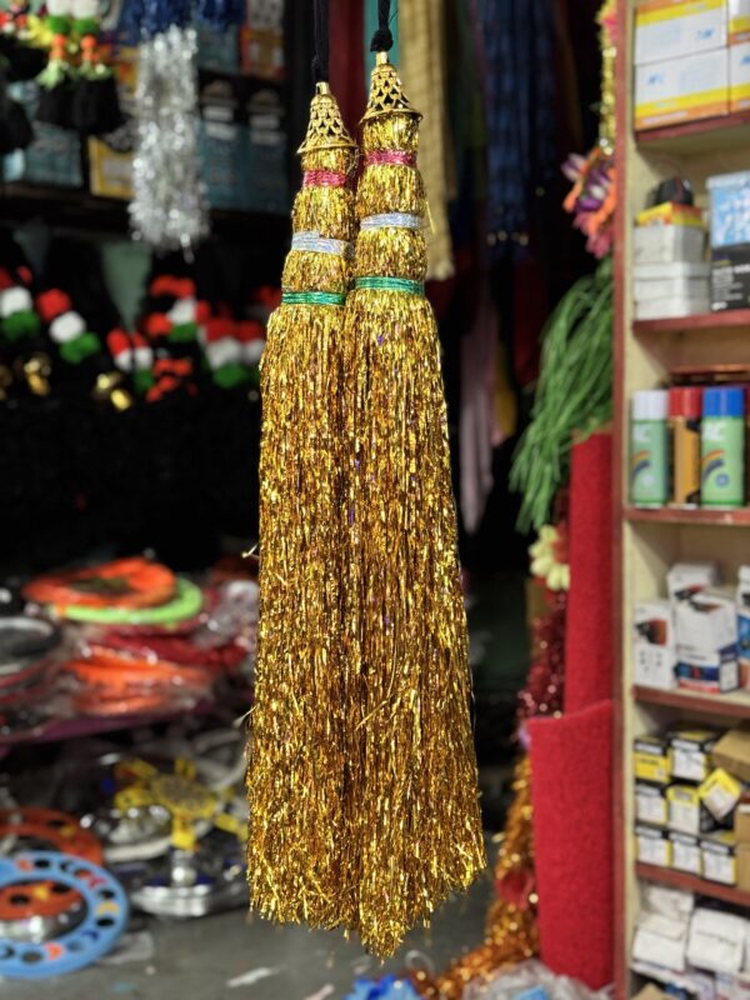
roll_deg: +0.7
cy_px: 500
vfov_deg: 39.7
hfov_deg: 30.3
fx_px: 1387
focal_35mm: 48
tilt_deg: -2.0
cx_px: 375
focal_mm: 6.76
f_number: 1.78
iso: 200
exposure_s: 1/50
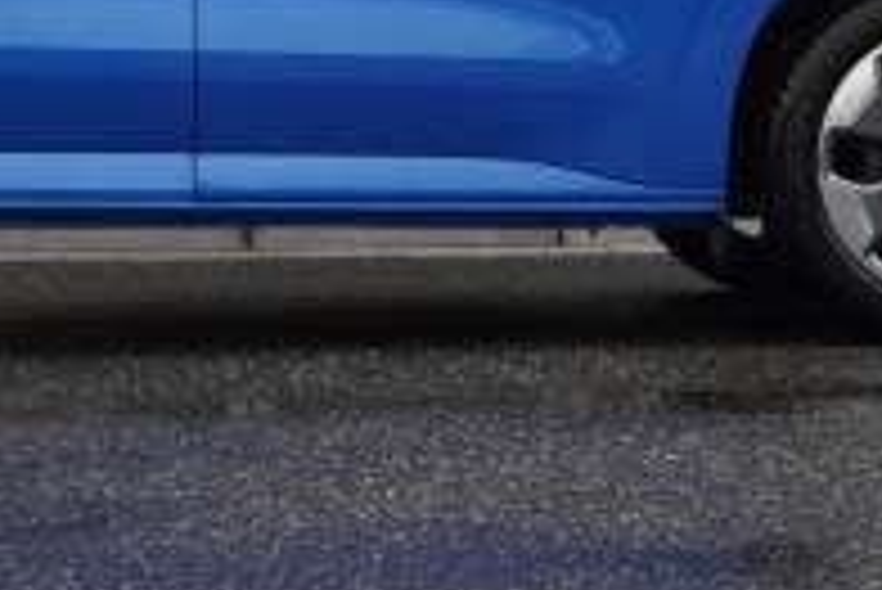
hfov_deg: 13.4
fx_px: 3718
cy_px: -216
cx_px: 140
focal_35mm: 152
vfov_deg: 8.9
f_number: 4.5
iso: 500
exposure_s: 1/200
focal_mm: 31
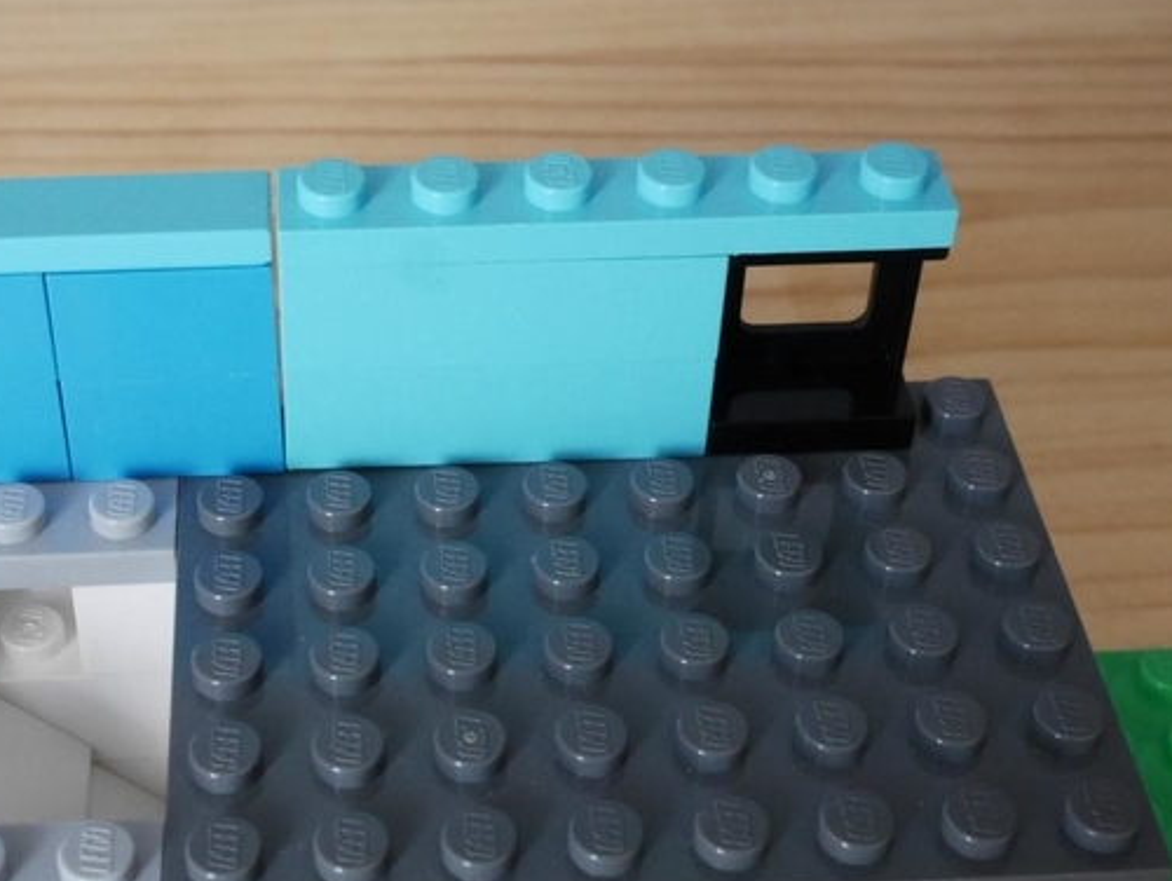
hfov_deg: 30.1
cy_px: 355
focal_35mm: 64
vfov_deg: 22.9
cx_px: 455
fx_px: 2169
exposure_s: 1/60
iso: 2500
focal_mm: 20
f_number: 10
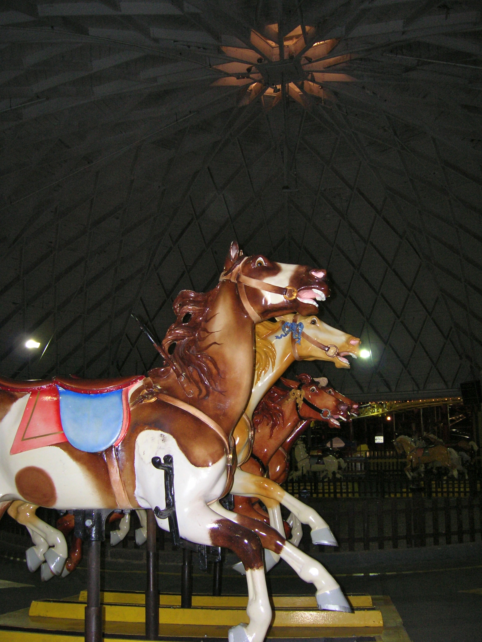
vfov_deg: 54.0
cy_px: 321
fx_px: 631
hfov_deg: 41.8
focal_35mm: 34
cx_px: 241
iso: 134
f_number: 2.9
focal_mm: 5.7
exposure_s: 1/60.1
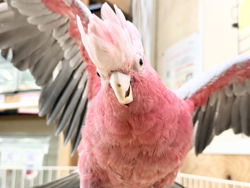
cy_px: 94
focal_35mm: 48
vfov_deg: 30.3
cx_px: 125
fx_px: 347
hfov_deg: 39.7
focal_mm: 6.76
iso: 200
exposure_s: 1/33
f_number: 1.78
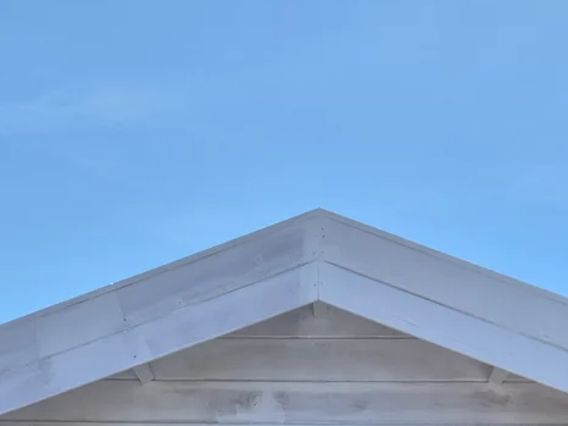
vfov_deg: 16.4
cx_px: 263
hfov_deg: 24.7
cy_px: 699
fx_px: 1296
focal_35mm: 79
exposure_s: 1/950
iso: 25
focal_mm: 5.4
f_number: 1.8
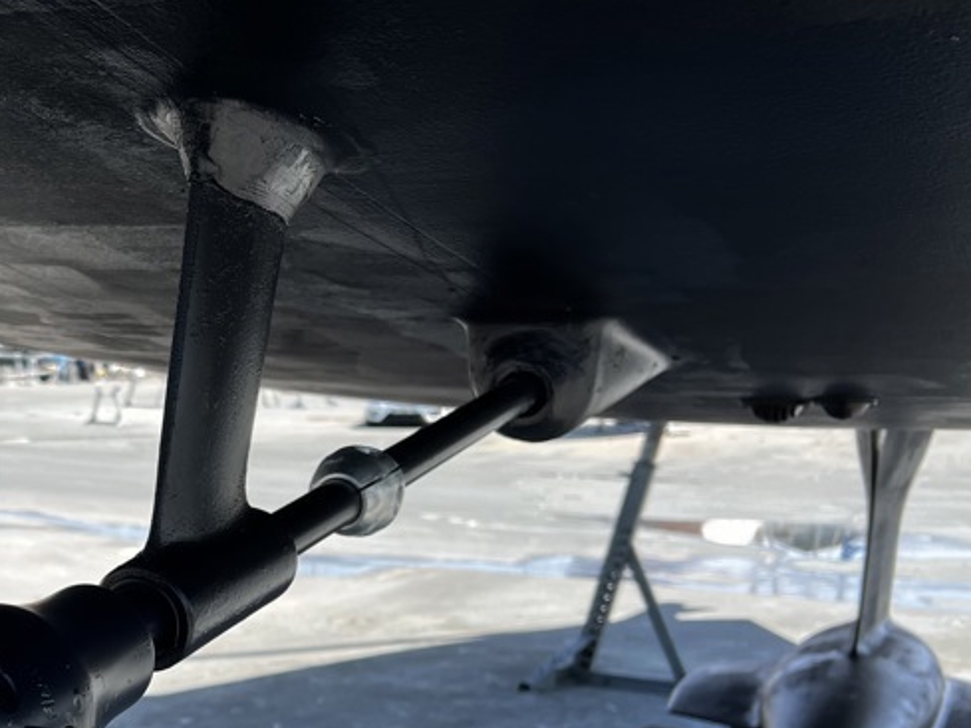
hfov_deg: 34.5
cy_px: 631
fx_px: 1431
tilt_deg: -10.7
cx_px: 24
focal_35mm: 51
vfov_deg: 27.7
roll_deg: +0.7
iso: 50
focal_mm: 5.7
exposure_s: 1/1068
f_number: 1.5
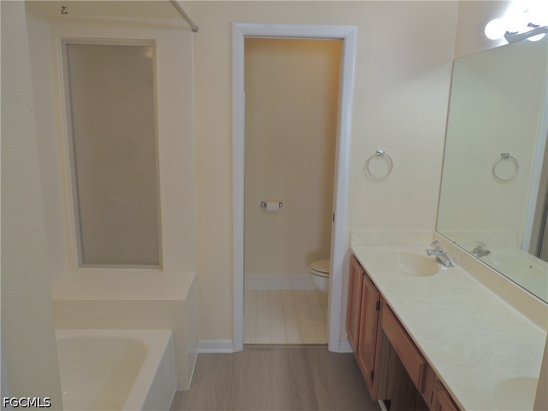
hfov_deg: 71.6
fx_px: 380
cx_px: 274
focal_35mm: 24
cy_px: 206
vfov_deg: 56.8
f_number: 3
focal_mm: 4.3
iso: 110
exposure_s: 1/30
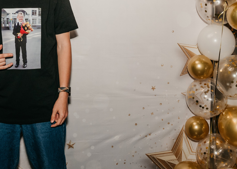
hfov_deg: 27.4
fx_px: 484
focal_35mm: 72
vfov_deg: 19.3
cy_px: 7
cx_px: 85
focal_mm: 32
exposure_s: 1/160
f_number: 4
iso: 500
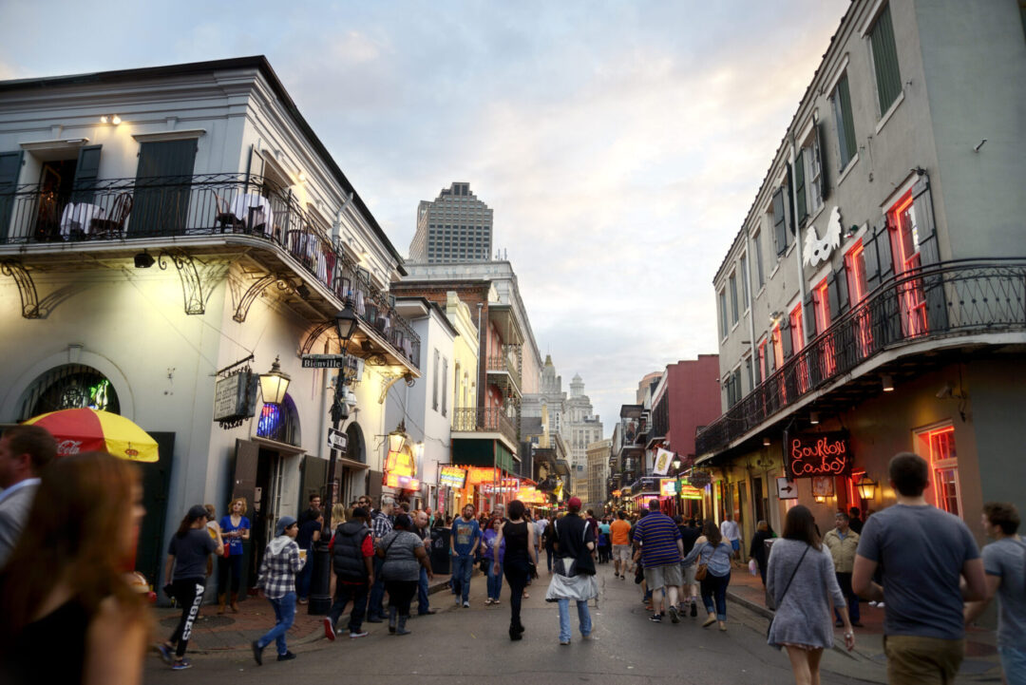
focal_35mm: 24
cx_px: 513
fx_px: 684
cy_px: 342
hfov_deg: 73.7
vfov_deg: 53.2
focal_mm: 24
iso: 200
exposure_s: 1/50
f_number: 3.5
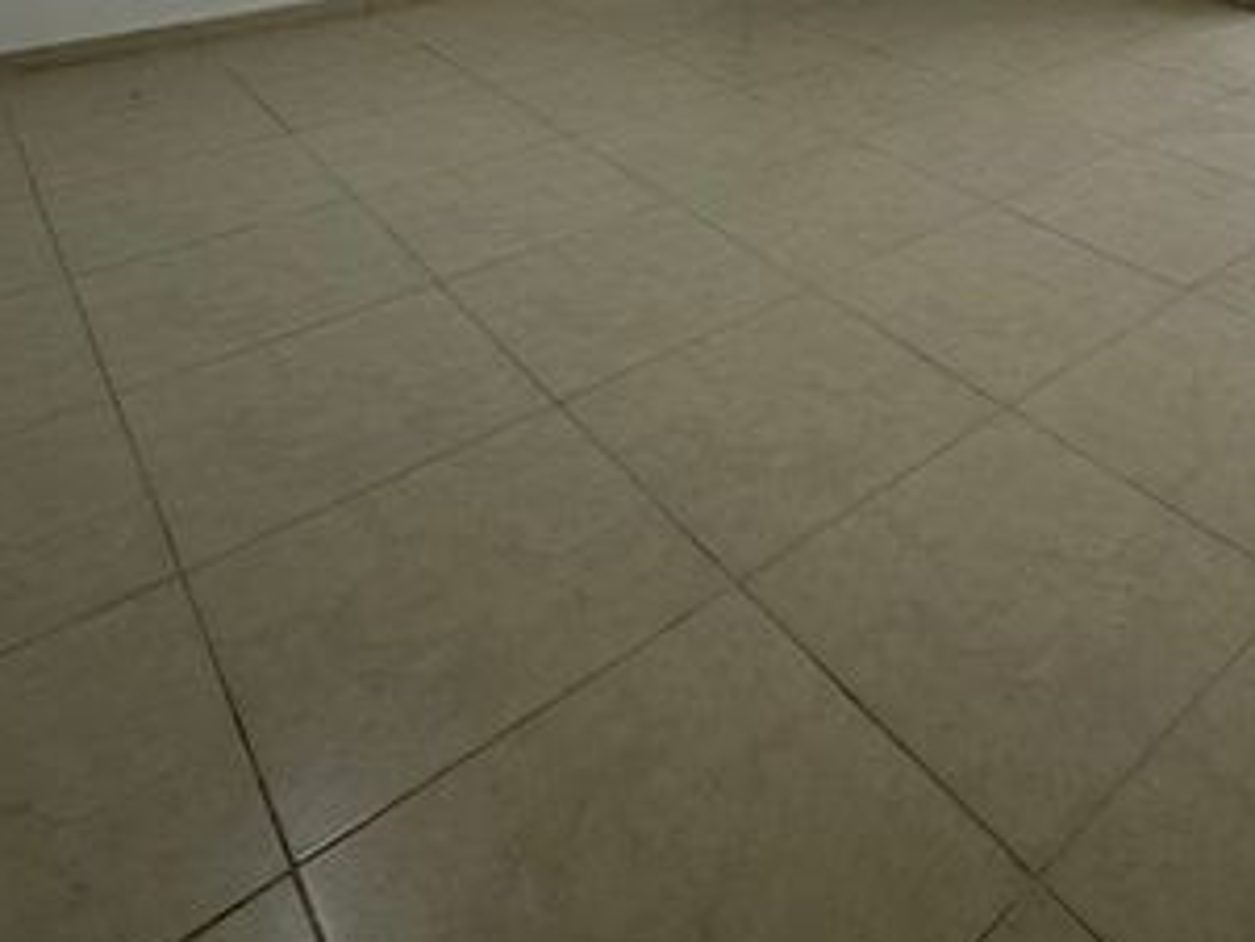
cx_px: 949
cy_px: -58
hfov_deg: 55.4
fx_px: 1124
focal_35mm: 31
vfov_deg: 38.7
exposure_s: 1/120
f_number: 2.2
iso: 80
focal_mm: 2.22
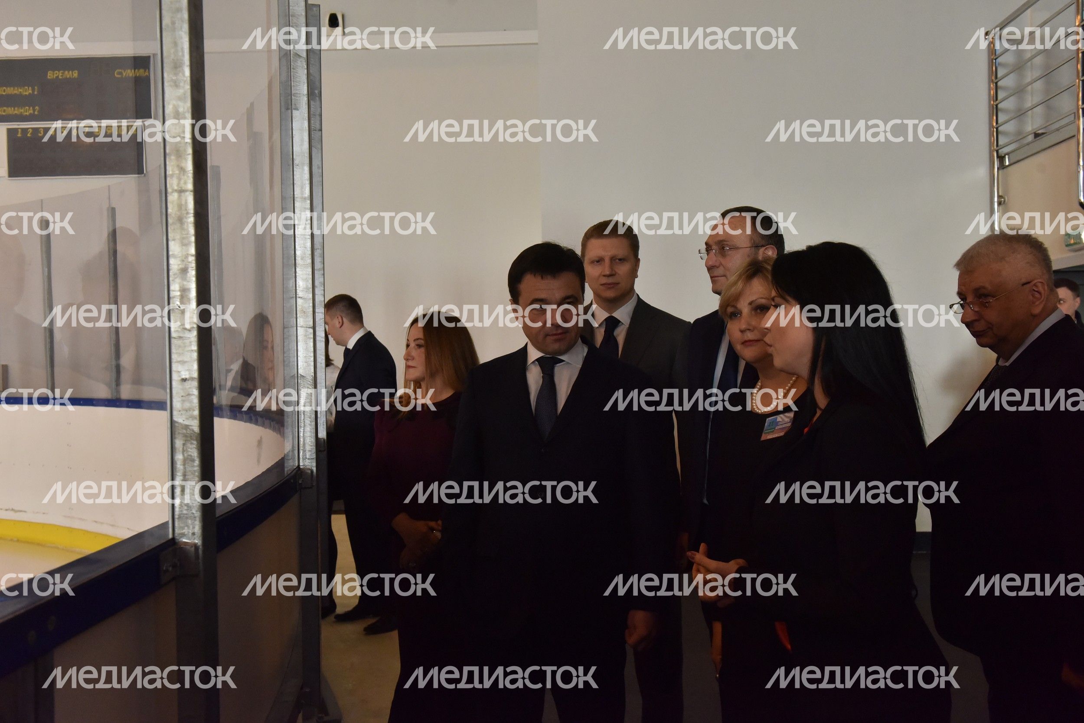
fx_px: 1054
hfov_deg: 54.4
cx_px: 542
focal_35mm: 35
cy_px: 362
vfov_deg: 37.9
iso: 2500
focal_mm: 35
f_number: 7.1
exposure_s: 1/320
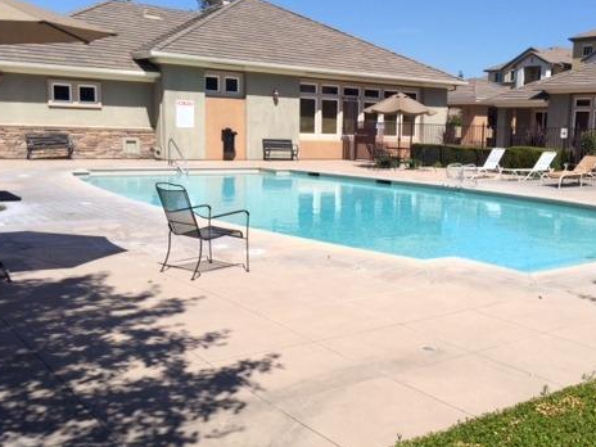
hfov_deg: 46.1
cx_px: 394
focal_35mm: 40
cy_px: 217
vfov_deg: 36.0
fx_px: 689
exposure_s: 1/2933
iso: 32
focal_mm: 4.15
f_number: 2.2
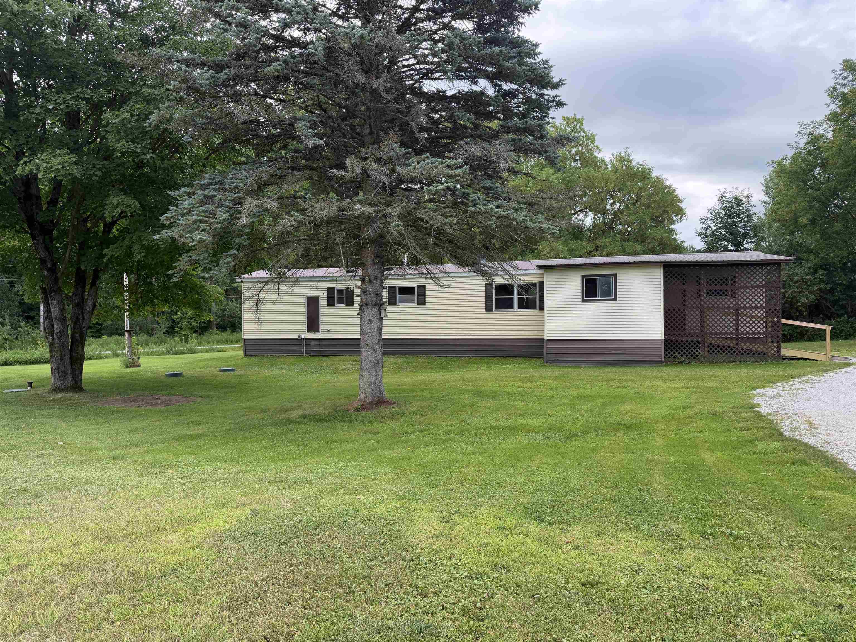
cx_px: 428
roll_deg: +0.8
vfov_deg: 56.8
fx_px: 593
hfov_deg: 71.6
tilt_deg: -0.2
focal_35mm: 24
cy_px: 321
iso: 100
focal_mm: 6.76
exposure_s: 1/888
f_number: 1.78
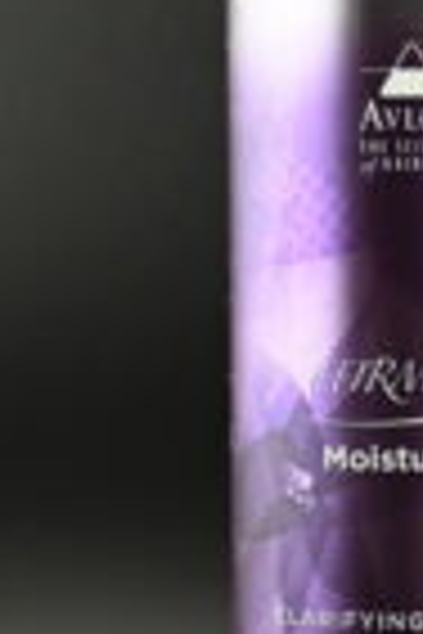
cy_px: 414
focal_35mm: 101
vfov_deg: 20.2
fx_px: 1773
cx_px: 423
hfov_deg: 13.4
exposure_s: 1/250
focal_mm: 21
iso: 400
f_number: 4
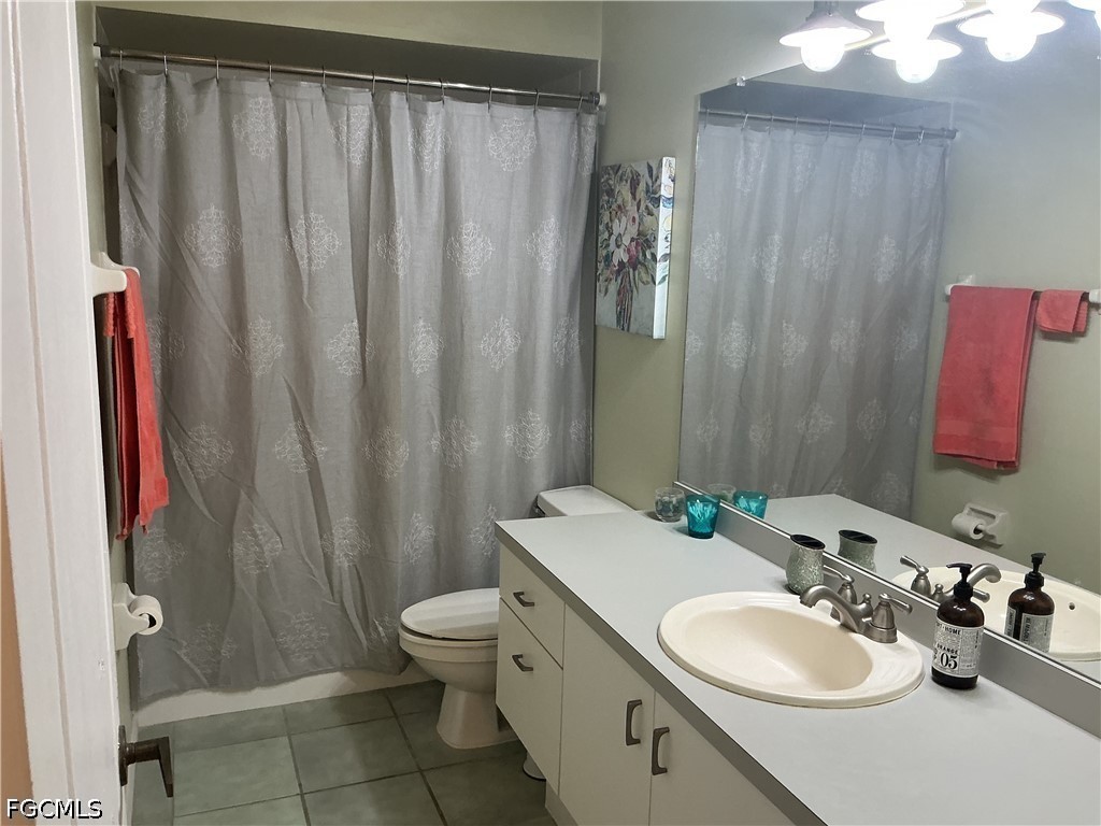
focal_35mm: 29
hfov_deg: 61.7
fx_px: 922
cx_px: 550
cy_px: 413
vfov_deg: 48.2
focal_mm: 3
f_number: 1.8
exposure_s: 1/60
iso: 80
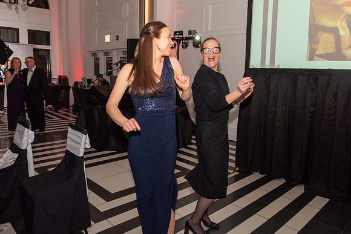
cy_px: 117
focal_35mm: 27
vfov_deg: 48.0
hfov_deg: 67.4
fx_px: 263
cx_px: 176
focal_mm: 18
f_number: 7.1
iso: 2000
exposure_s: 1/60
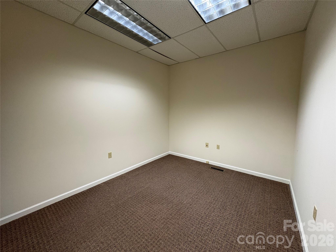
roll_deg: -0.4
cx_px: 168
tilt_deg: -6.6
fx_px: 136
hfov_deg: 102.1
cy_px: 126
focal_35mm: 14
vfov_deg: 85.7
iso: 160
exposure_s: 1/60
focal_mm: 2.22
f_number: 2.2
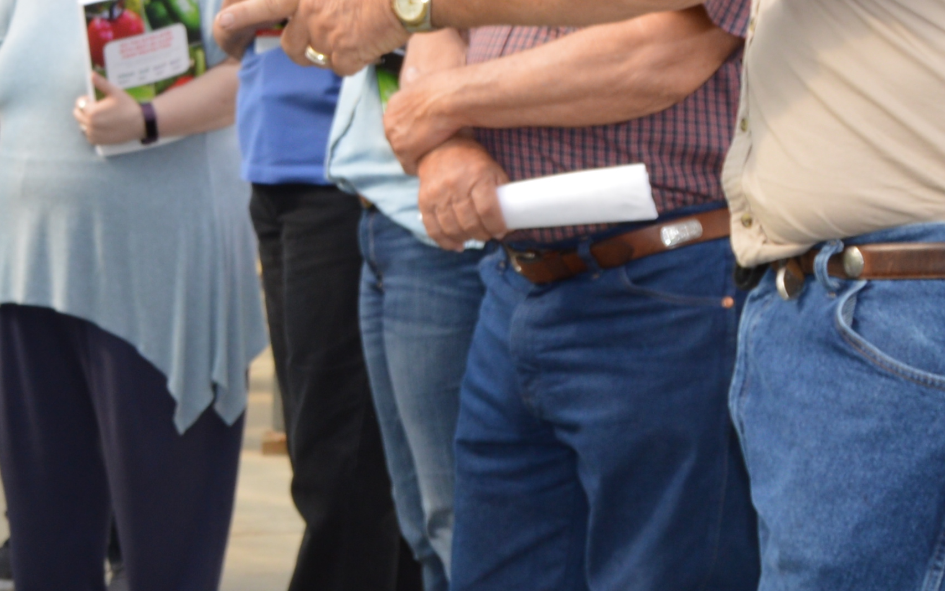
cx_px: -127
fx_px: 3606
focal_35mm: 140
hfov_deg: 14.5
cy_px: 142
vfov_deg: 9.3
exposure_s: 1/125
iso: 160
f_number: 5.6
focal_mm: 26
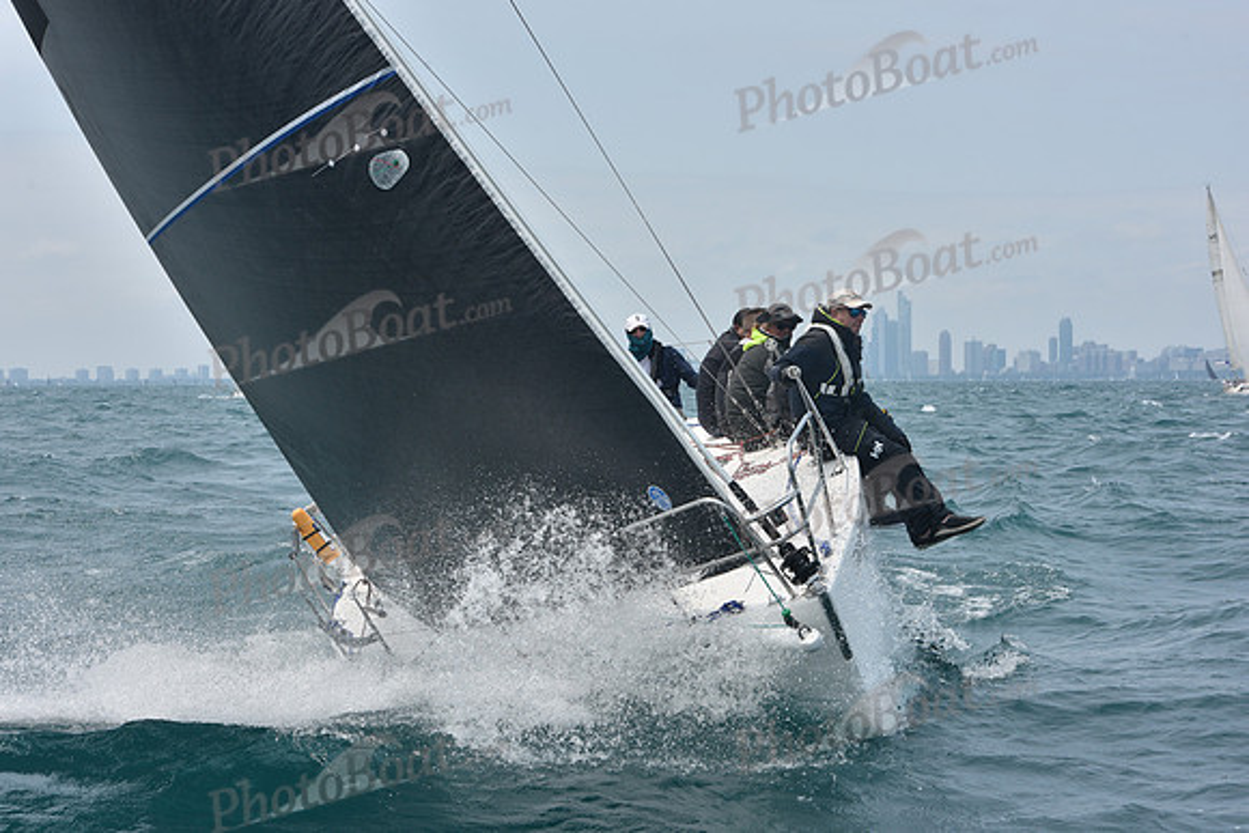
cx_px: 624
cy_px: 416
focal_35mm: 86
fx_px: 2984
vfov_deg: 15.9
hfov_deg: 23.6
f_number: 11
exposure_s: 1/800
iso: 250
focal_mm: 86
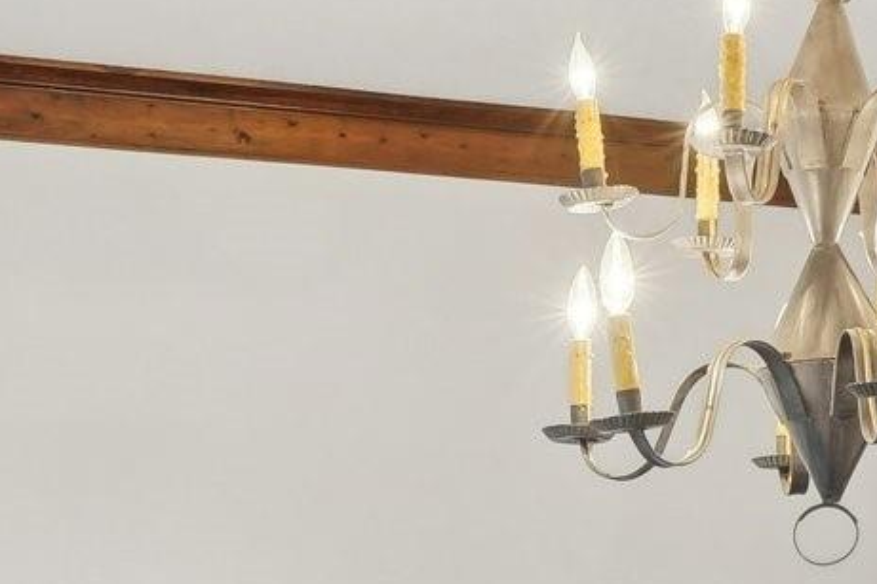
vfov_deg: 16.5
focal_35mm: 80
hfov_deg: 25.2
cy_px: 646
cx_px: 622
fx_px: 1948
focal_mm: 18
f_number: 8
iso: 400
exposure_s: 1/15
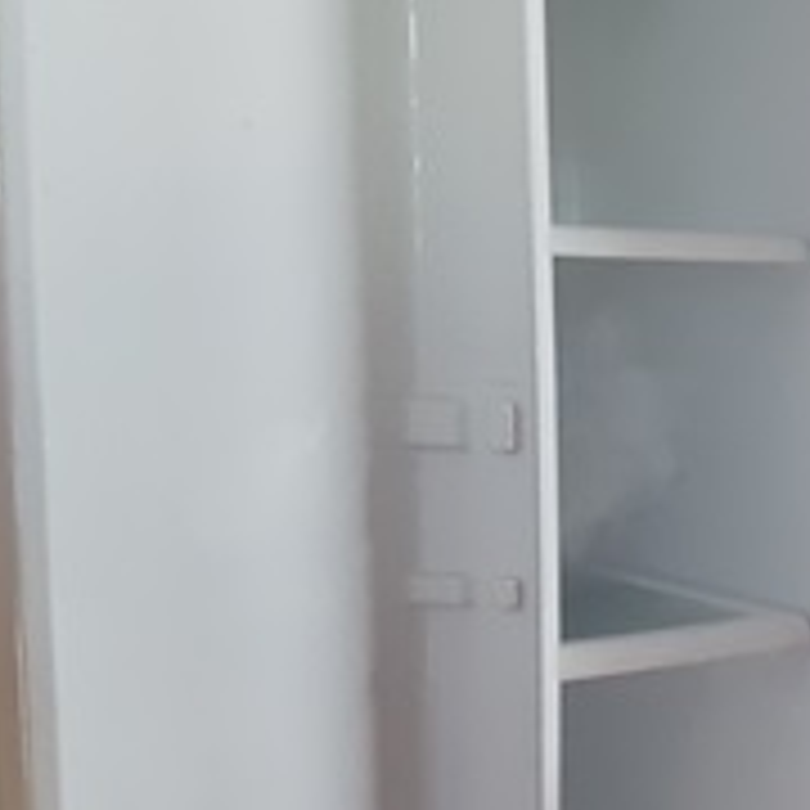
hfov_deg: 22.4
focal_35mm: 69
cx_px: 1048
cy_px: 466
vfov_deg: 25.0
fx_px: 1827
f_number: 1.7
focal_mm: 4.2
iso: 320
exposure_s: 1/120
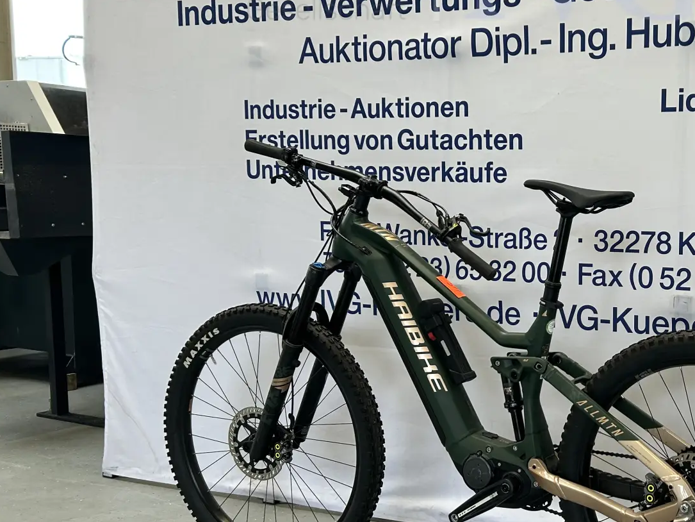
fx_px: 924
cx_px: 609
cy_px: 294
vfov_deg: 31.5
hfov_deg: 38.7
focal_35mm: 46
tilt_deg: -6.0
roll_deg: -1.1
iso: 80
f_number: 1.5
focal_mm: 5.7
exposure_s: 1/121
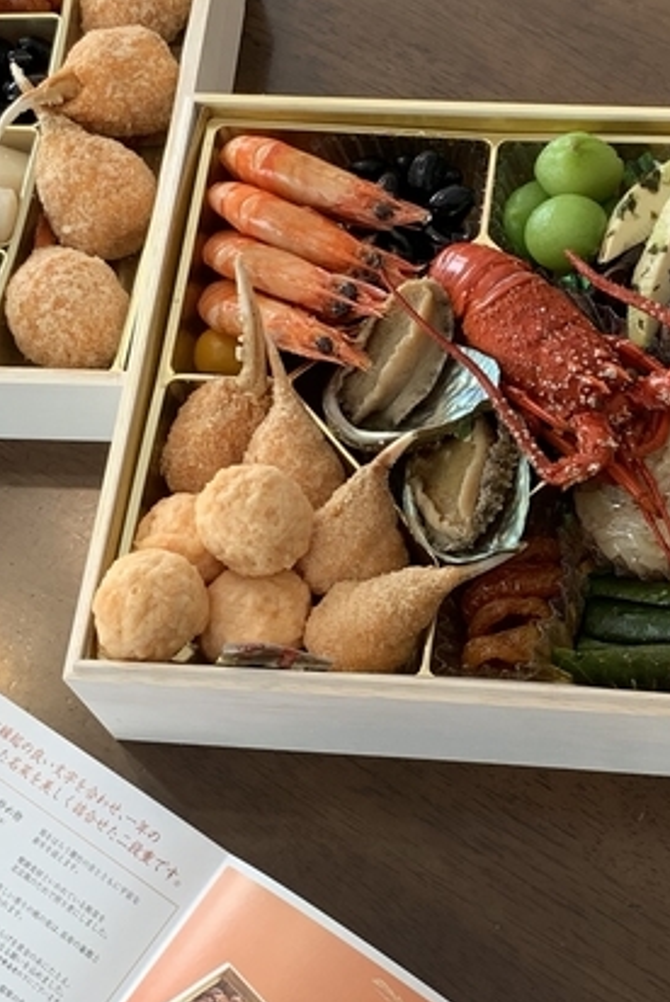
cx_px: 527
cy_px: 478
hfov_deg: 20.1
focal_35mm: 67
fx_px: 1867
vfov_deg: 30.1
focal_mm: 4.25
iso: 100
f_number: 1.8
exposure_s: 1/100
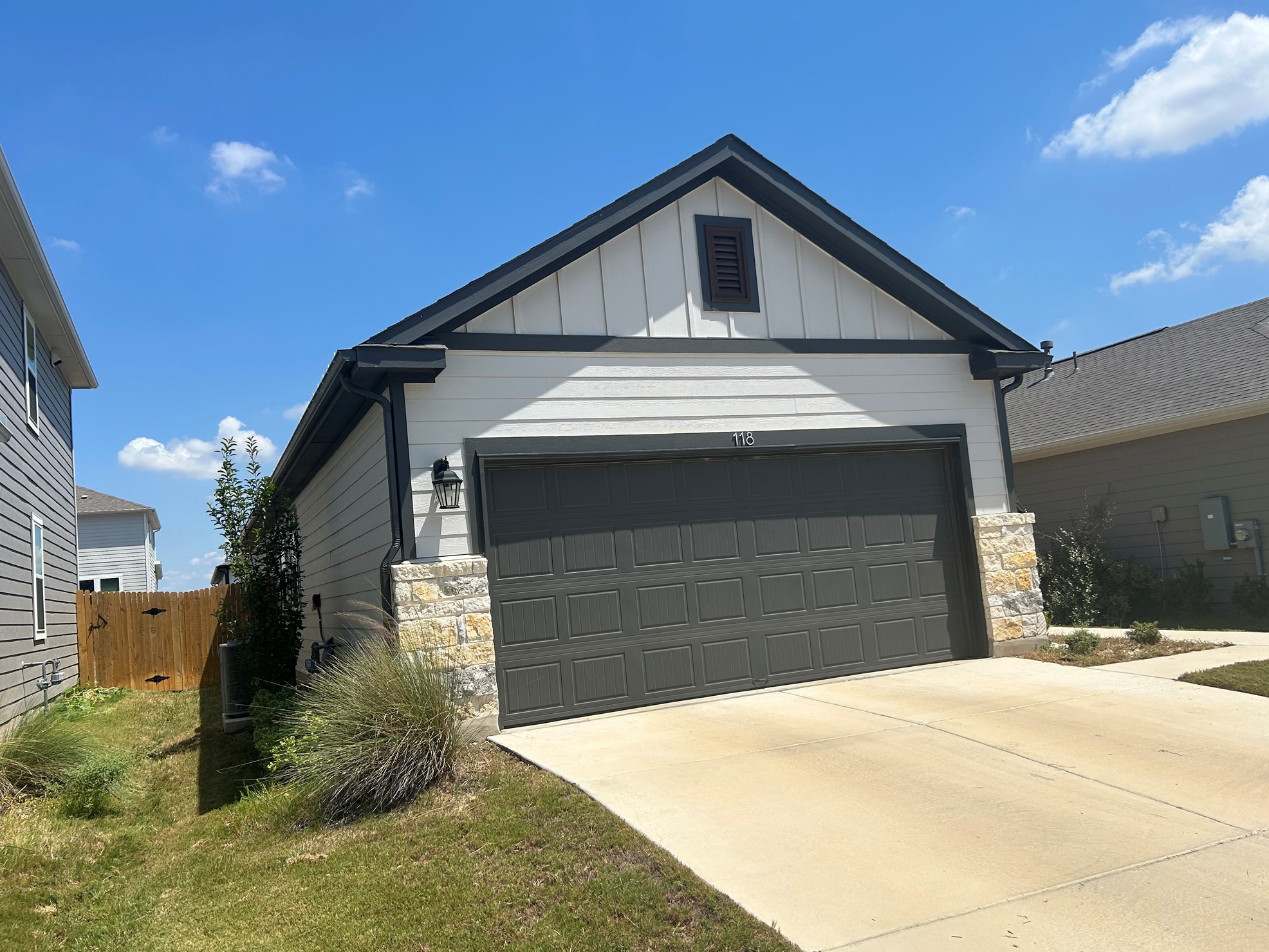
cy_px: 483
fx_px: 990
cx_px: 647
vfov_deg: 51.4
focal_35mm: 27
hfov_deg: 65.3
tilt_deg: +4.6
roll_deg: +3.3
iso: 50
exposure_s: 1/6579
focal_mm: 5.7
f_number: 1.5
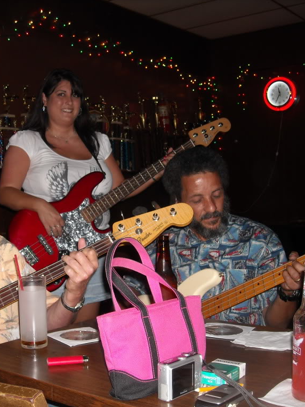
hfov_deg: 30.6
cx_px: 95
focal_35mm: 47
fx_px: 552
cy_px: 204
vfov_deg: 40.4
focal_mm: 5.7
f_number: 2.8
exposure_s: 1/60
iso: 100
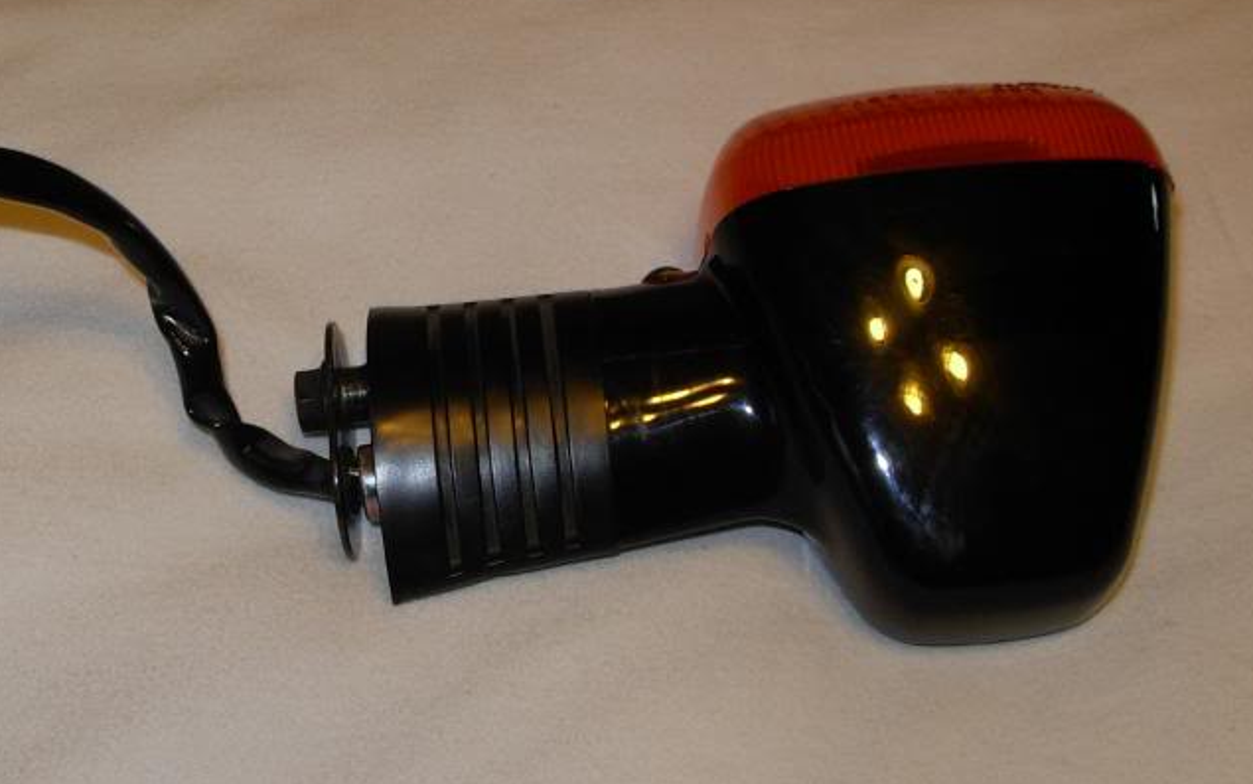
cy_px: 286
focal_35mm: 65
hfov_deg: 31.1
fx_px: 2220
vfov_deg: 20.0
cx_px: 367
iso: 79
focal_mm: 6.3
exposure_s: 1/22.6
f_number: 4.9
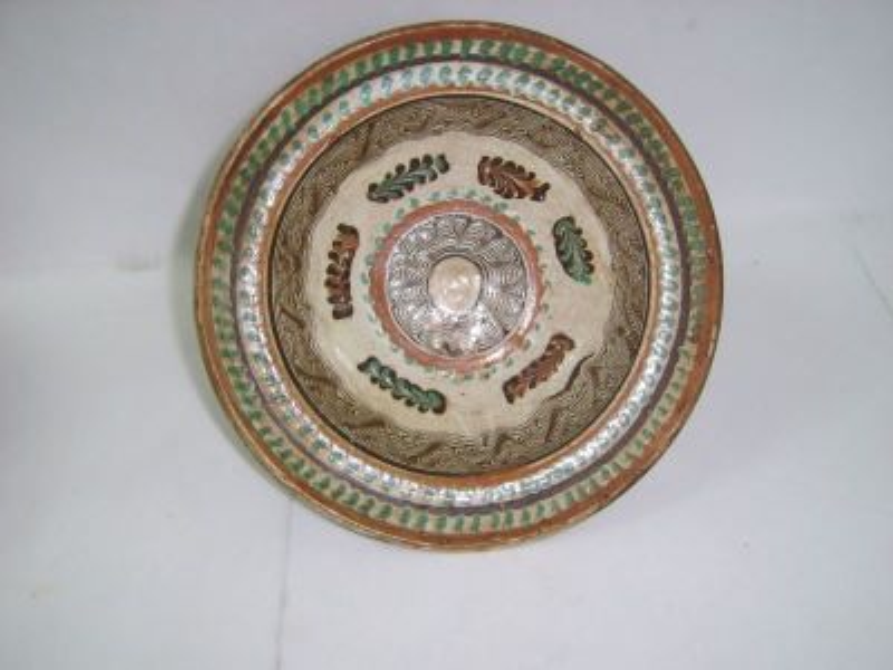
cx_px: 446
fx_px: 980
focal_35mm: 38
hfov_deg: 49.0
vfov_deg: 37.7
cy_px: 335
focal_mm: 7.8
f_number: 2.8
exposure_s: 1/30
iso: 50
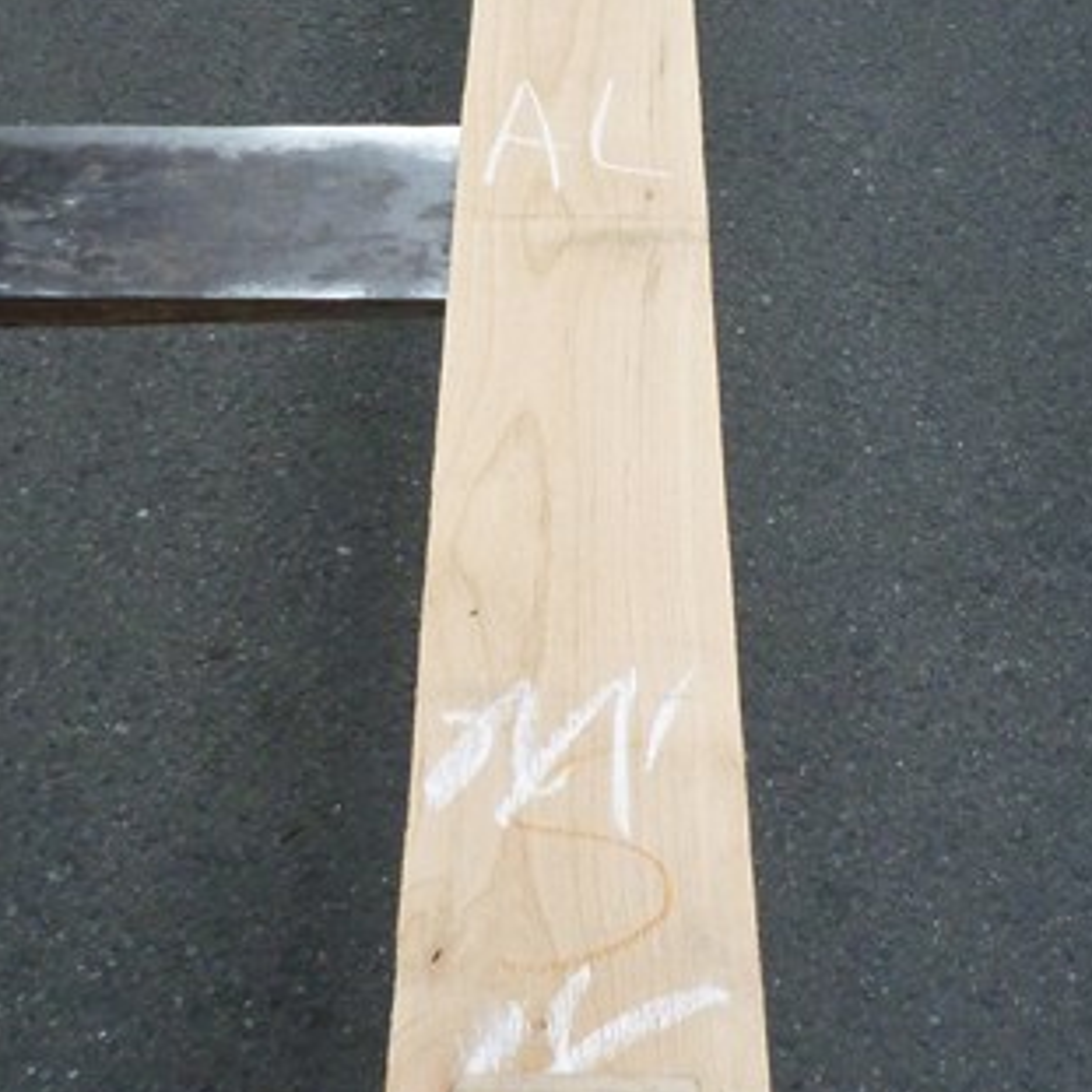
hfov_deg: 33.4
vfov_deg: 32.9
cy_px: 298
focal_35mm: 51
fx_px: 1820
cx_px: 607
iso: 400
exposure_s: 1/320
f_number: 3.3
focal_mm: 4.9
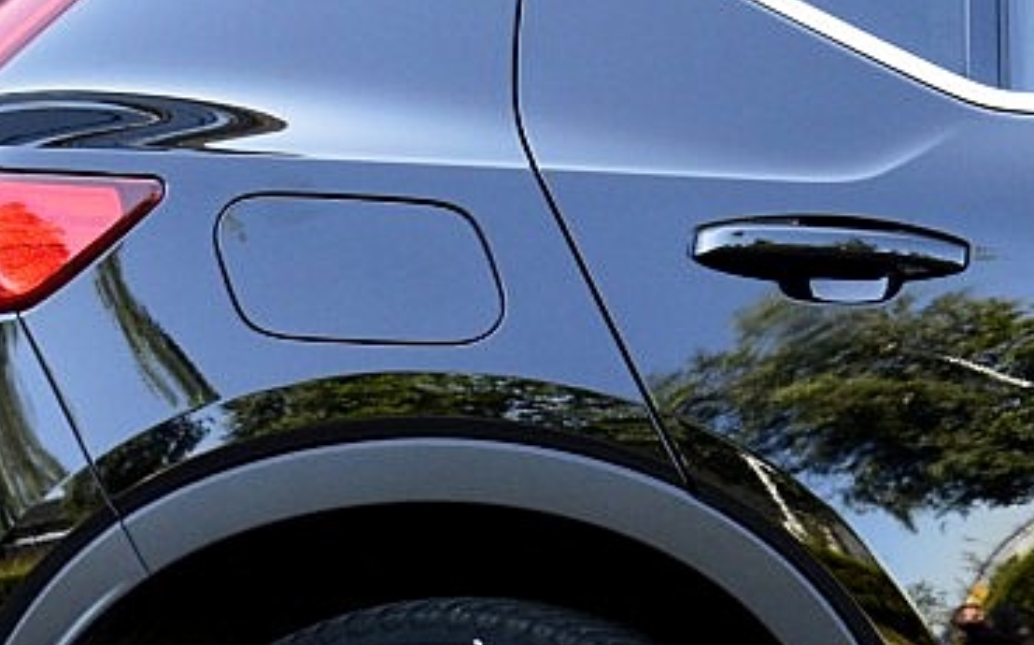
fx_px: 4737
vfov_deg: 7.8
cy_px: 272
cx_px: 1852
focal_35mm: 168
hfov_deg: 11.6
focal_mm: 25
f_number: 8
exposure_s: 1/60
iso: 400
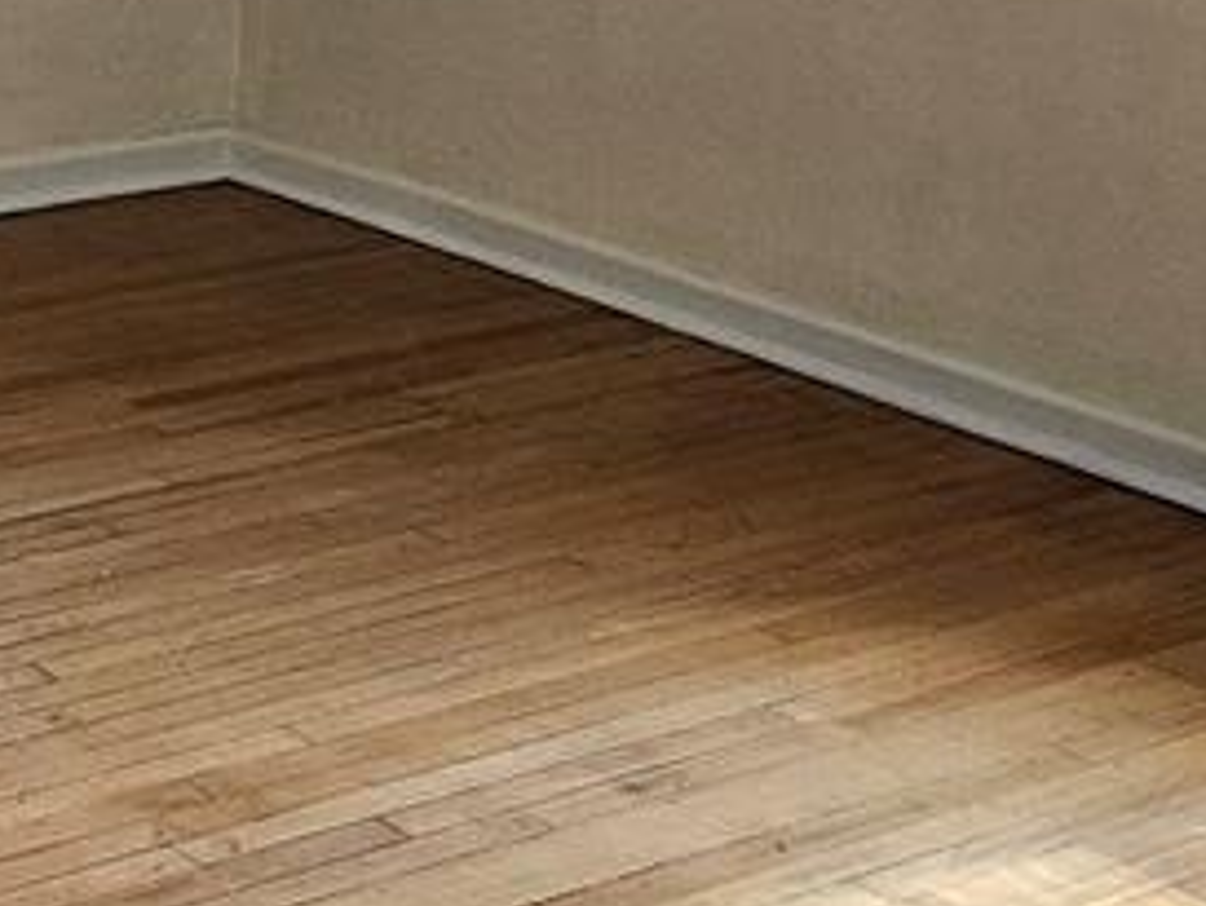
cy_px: -420
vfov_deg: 15.3
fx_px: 3137
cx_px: -265
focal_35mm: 90
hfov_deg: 20.3
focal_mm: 5
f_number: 1.8
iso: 200
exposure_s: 1/180
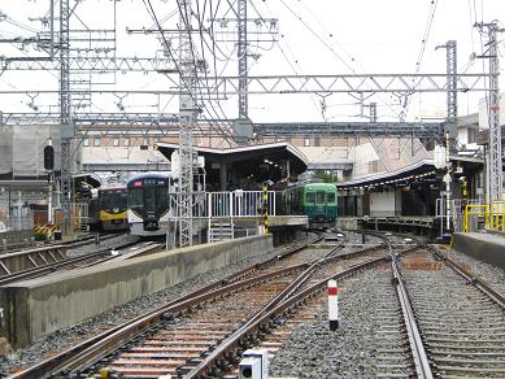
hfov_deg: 25.3
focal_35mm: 77
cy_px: 190
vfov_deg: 19.1
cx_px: 252
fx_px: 1124
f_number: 4.6
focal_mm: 13.7
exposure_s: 1/160
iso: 161
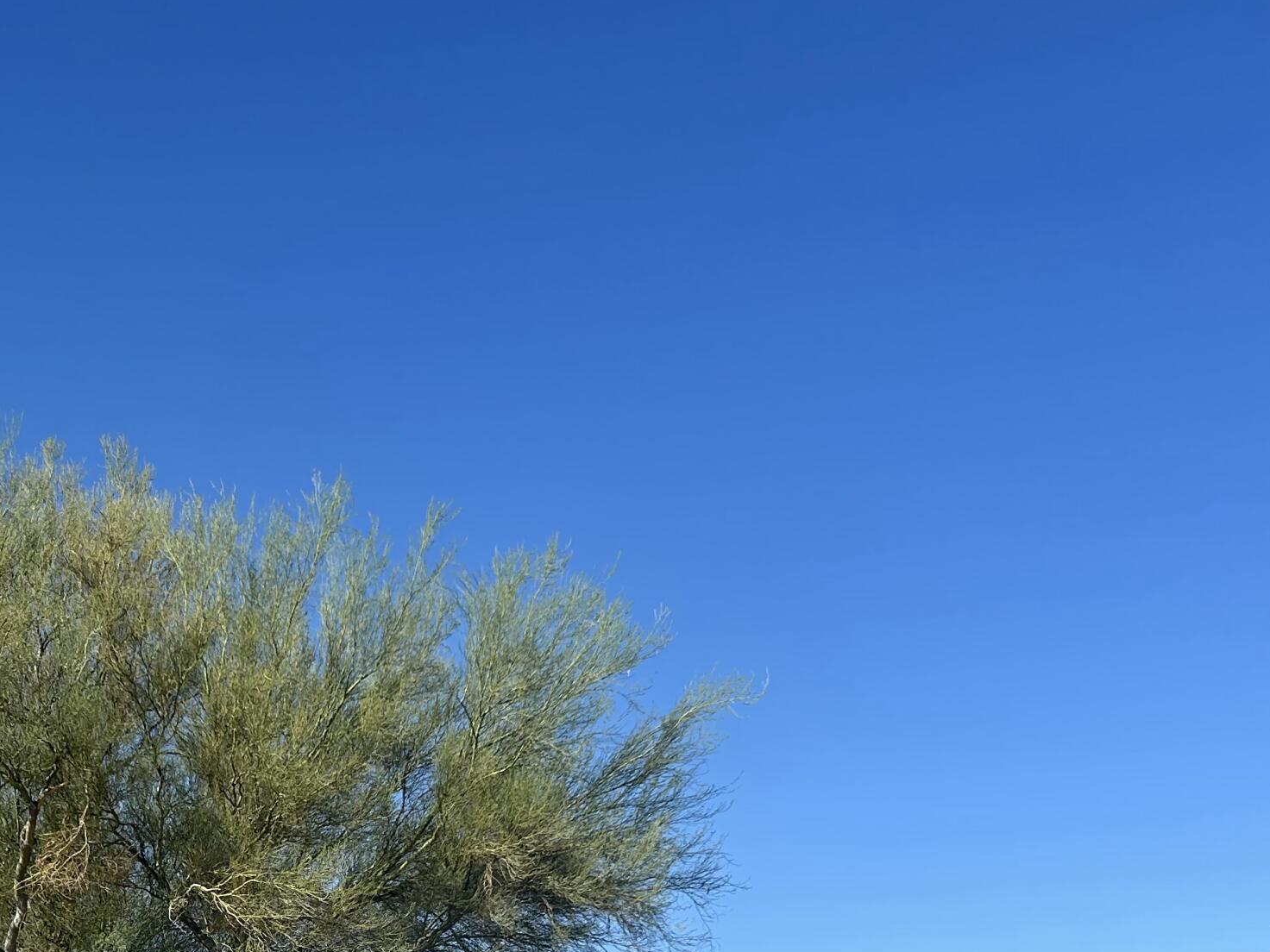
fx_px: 1944
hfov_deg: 35.7
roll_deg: +0.3
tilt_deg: +10.6
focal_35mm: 53
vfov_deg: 26.3
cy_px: 911
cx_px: 382
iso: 50
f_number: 1.5
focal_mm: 5.7
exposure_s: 1/4630
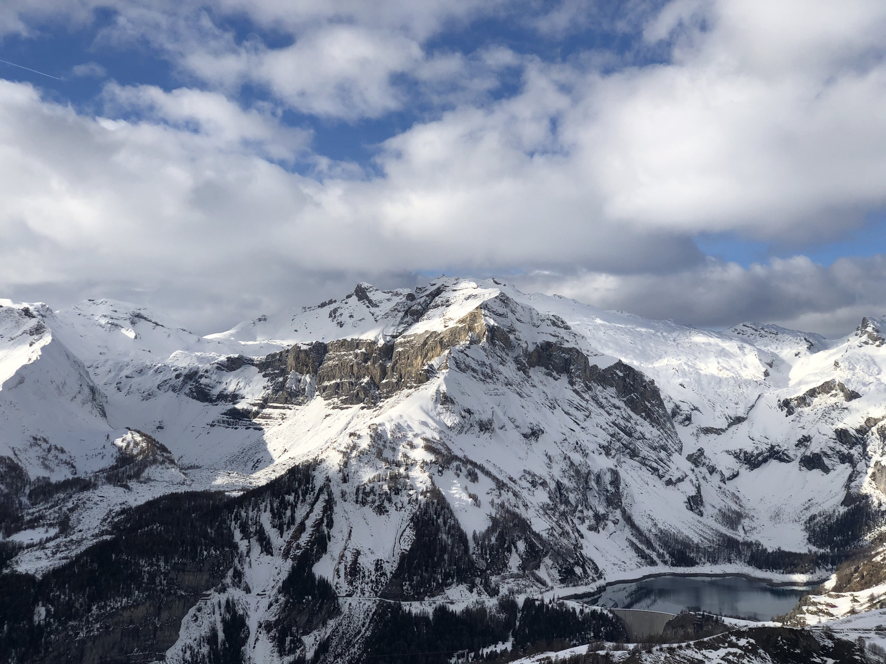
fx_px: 1331
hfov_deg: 36.8
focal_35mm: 52
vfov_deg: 28.0
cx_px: 443
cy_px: 332
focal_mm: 6
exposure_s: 1/2288
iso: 16
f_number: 2.4
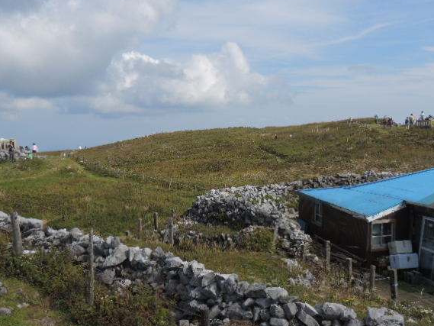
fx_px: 564
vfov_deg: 32.2
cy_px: 170
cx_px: 205
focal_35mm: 45
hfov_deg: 42.1
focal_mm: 7.1
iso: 100
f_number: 3.7
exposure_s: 1/1250
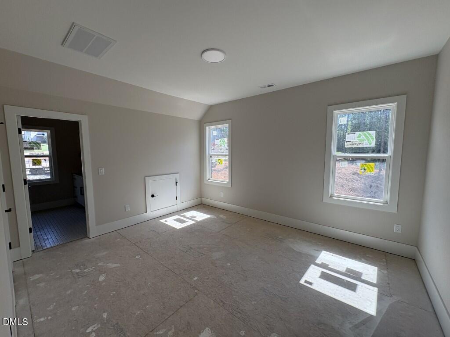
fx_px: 182
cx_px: 225
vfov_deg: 85.7
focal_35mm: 14
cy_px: 168
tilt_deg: -5.0
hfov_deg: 102.1
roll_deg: +1.2
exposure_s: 1/388
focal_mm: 2.22
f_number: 2.2
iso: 64
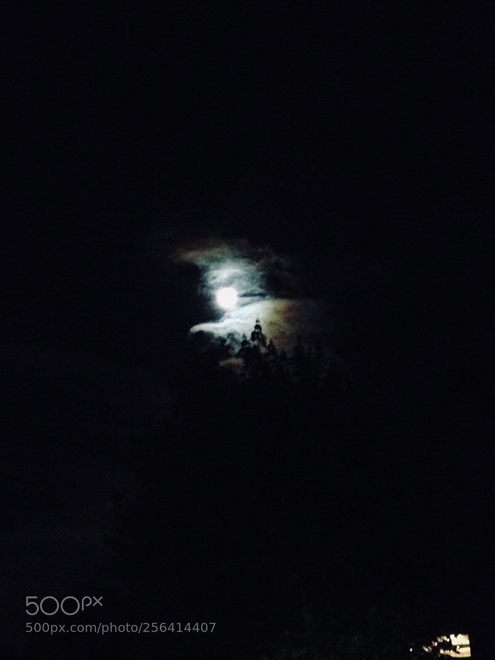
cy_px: 330
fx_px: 668
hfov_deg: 40.7
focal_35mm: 35
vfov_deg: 52.6
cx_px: 248
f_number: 2.4
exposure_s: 1/15
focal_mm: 4.28
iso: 800
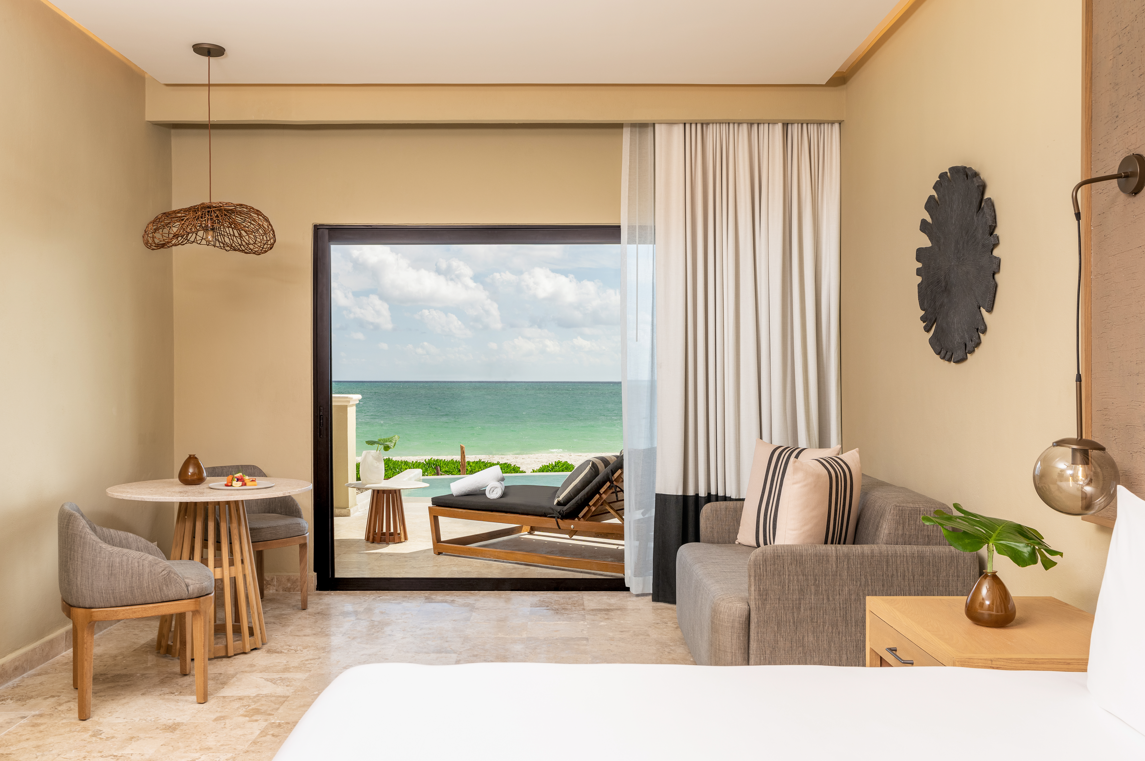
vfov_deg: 43.5
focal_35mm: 30
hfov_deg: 62.0
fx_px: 953
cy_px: 380
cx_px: 572
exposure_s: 1/100
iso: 200
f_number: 9
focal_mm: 30
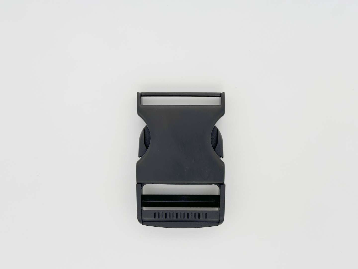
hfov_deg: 39.7
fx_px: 496
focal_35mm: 48
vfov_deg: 30.3
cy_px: 134
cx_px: 179
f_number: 1.78
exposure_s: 1/1751
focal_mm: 6.86
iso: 64
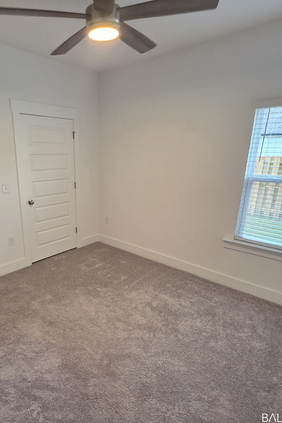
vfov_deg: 86.8
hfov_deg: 63.3
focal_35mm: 19
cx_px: 99
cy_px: 221
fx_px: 223
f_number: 1.9
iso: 125
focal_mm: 2.2
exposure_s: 1/120
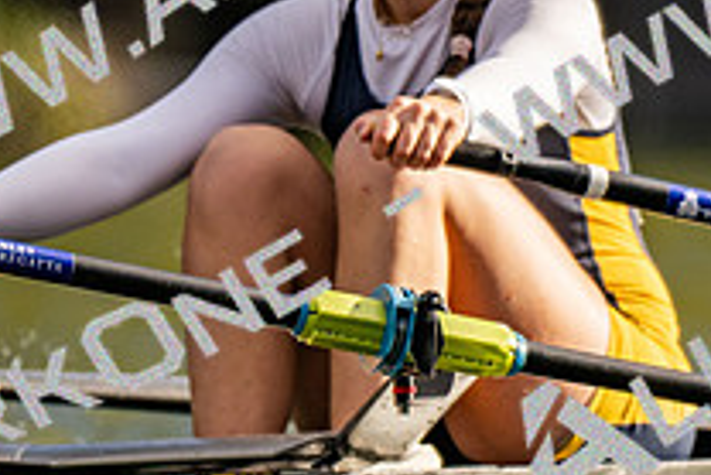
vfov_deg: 0.5
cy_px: 220
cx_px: 229
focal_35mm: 2515
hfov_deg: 0.8
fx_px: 49704
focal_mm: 600
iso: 180
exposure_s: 1/2500
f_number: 4
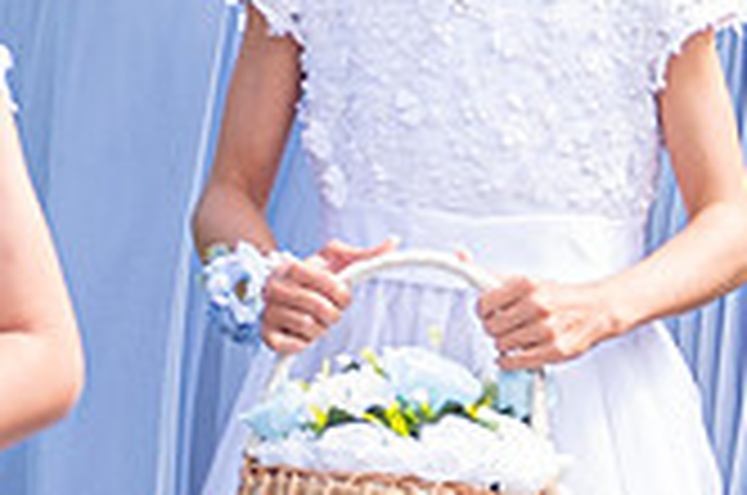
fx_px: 11390
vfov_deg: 2.5
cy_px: -571
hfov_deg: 3.7
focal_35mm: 550
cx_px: 1557
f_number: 3.6
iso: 200
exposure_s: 1/640
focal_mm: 68.7
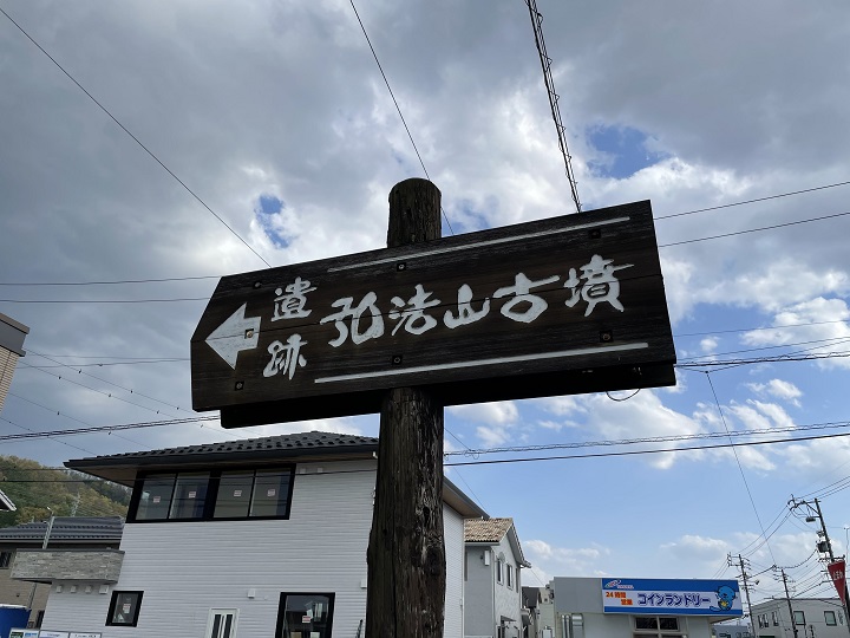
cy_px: 319
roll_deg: -2.8
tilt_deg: +27.3
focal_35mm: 26
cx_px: 425
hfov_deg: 67.3
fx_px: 638
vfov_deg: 53.1
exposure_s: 1/4000
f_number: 1.6
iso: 32
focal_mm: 4.2
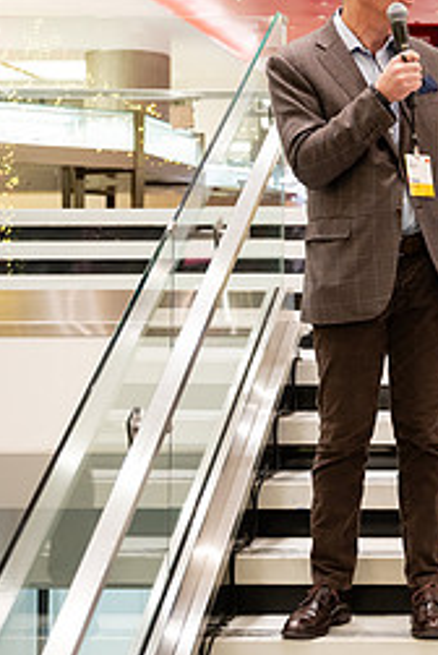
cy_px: 238
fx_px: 1529
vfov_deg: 24.1
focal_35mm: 84
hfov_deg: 15.4
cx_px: 587
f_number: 3.2
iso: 1250
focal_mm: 35
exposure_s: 1/160
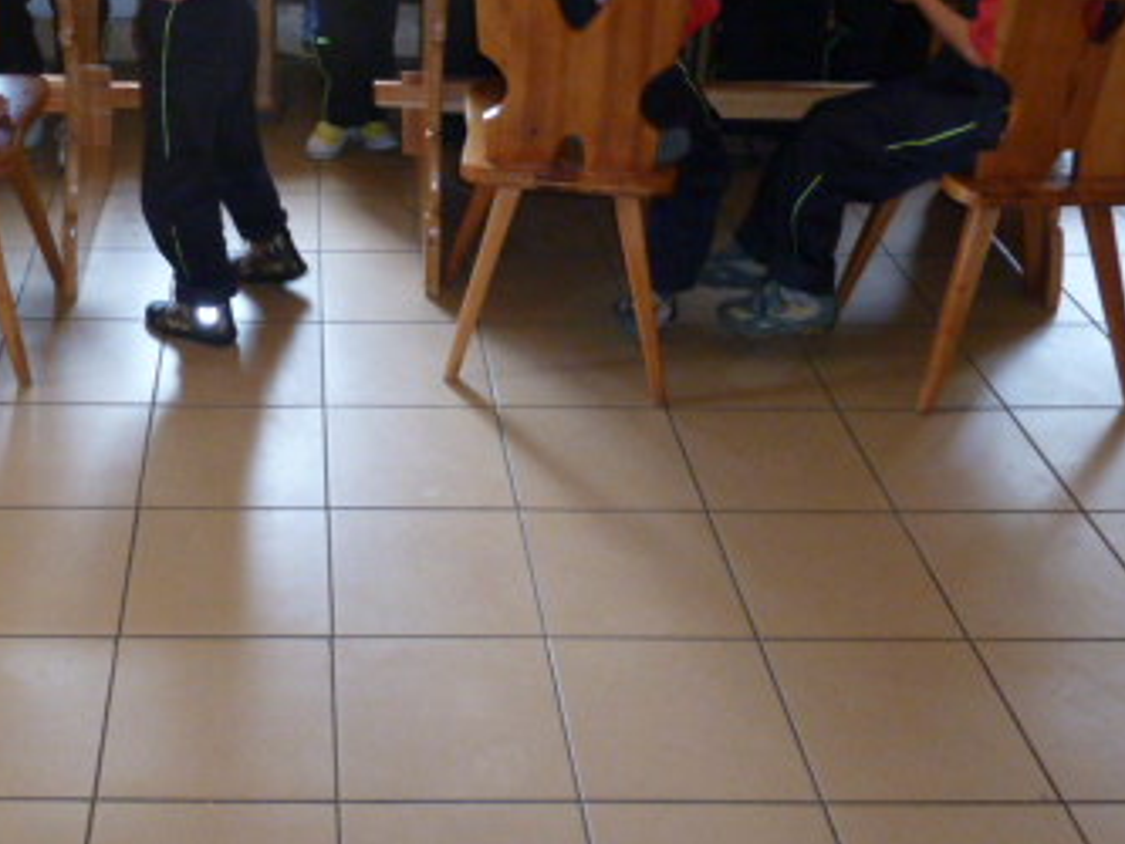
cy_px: 37
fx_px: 1561
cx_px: 294
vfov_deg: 28.7
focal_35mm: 48
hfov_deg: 38.7
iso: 320
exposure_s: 1/30
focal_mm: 4.1
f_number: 3.3
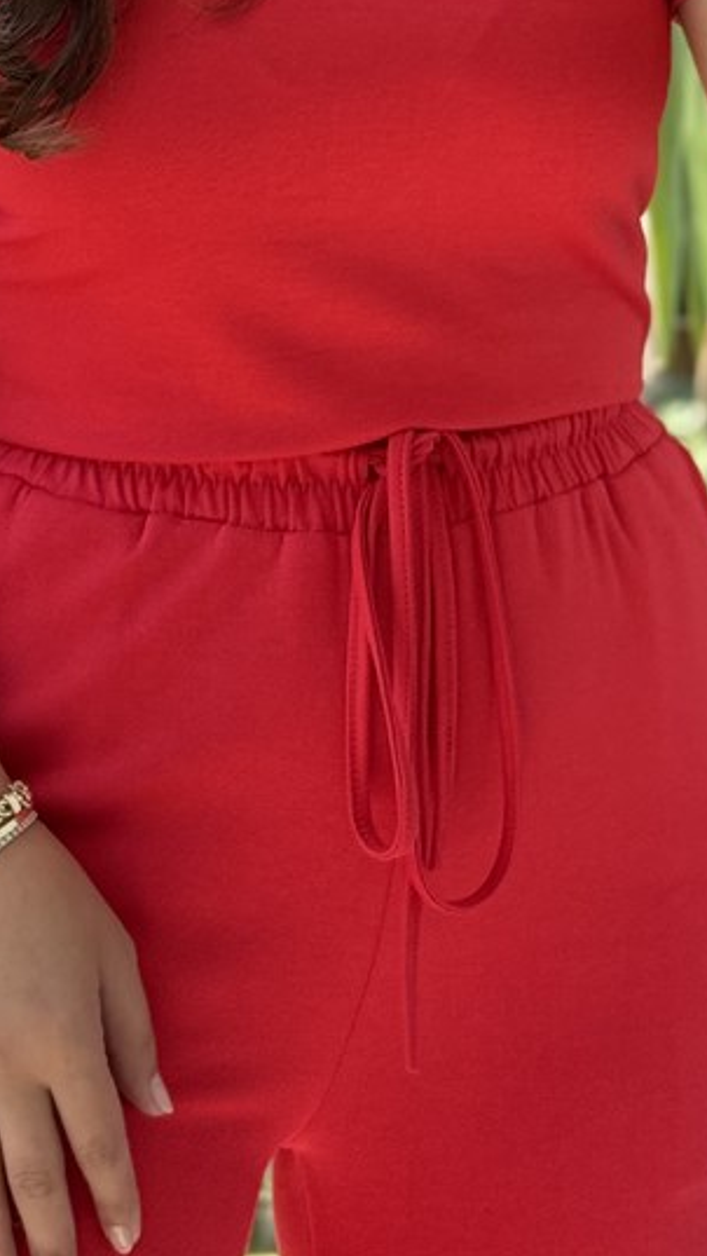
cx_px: 508
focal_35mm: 130
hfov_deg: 9.3
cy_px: 123
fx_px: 4327
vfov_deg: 16.3
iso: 100
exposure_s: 1/242
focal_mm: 6.76
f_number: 1.78
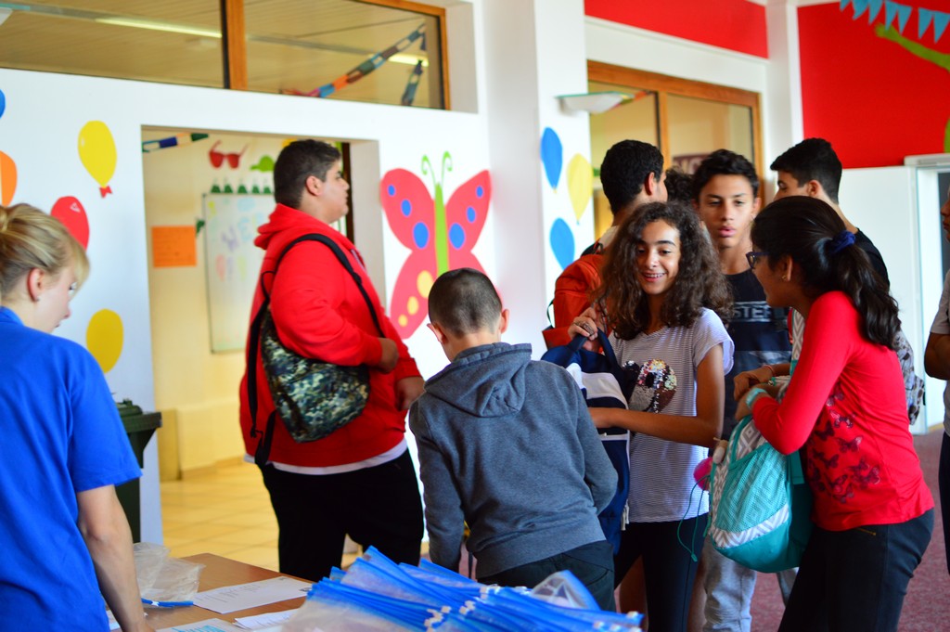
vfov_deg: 25.7
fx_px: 1384
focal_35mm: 52
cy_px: 316
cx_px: 475
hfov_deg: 37.9
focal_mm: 35
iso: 400
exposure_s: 1/60
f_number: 1.8
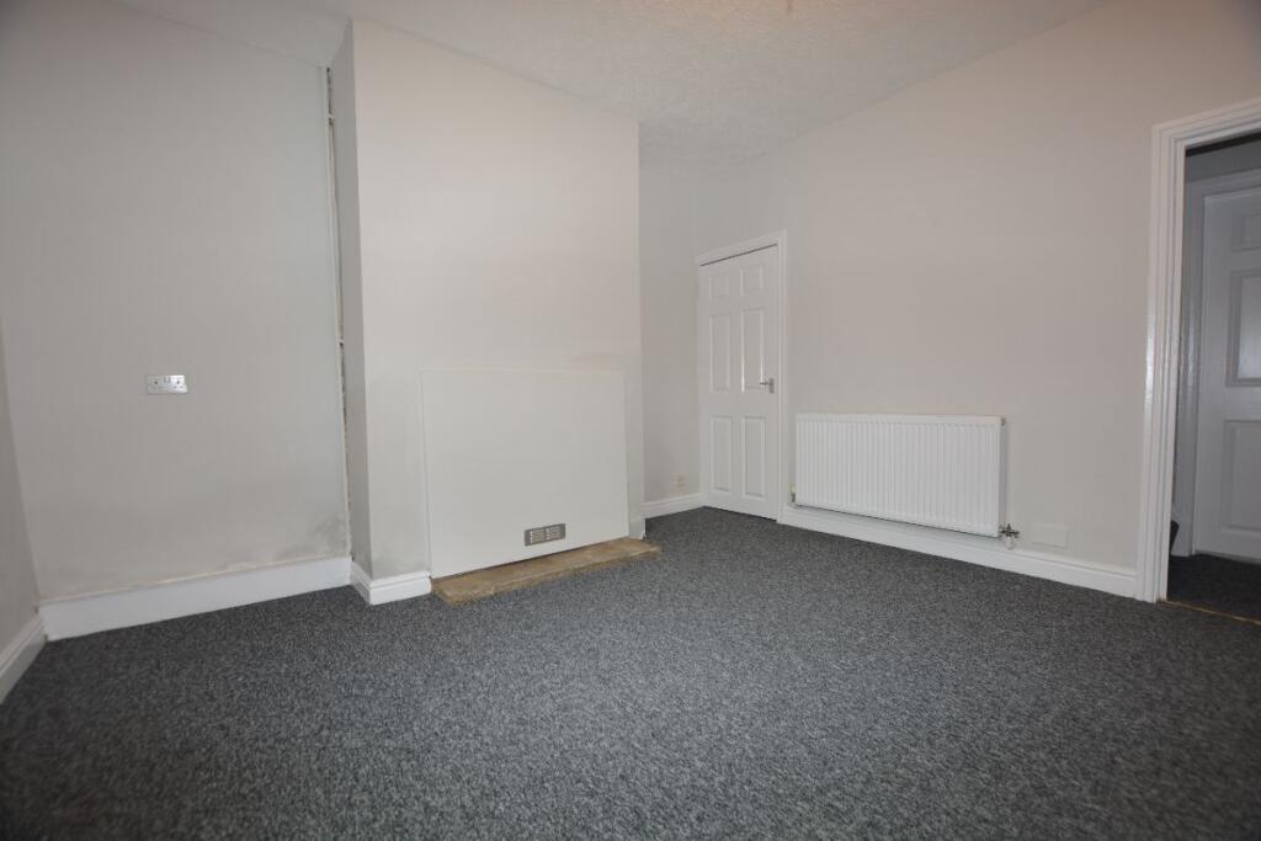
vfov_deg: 77.3
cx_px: 630
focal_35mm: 15
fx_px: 525
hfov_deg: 100.4
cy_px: 420
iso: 320
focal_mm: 10
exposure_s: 1/60
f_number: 4
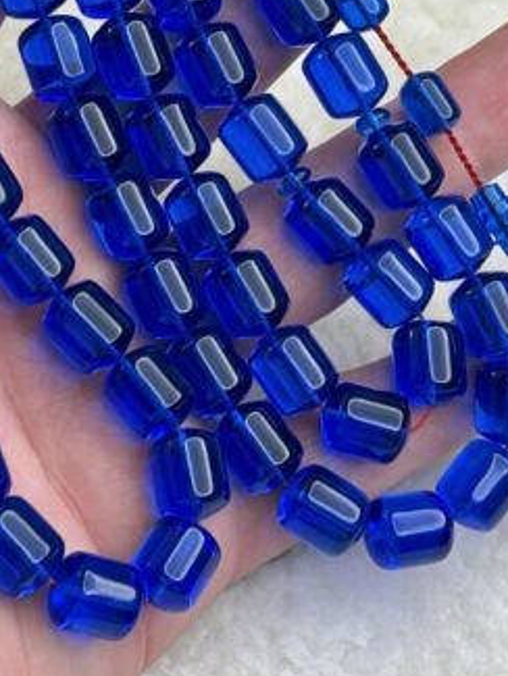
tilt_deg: -52.0
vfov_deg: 16.5
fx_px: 2307
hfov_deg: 12.5
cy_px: 73
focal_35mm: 118
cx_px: 175
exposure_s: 1/222
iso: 50
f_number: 1.78
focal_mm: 6.76
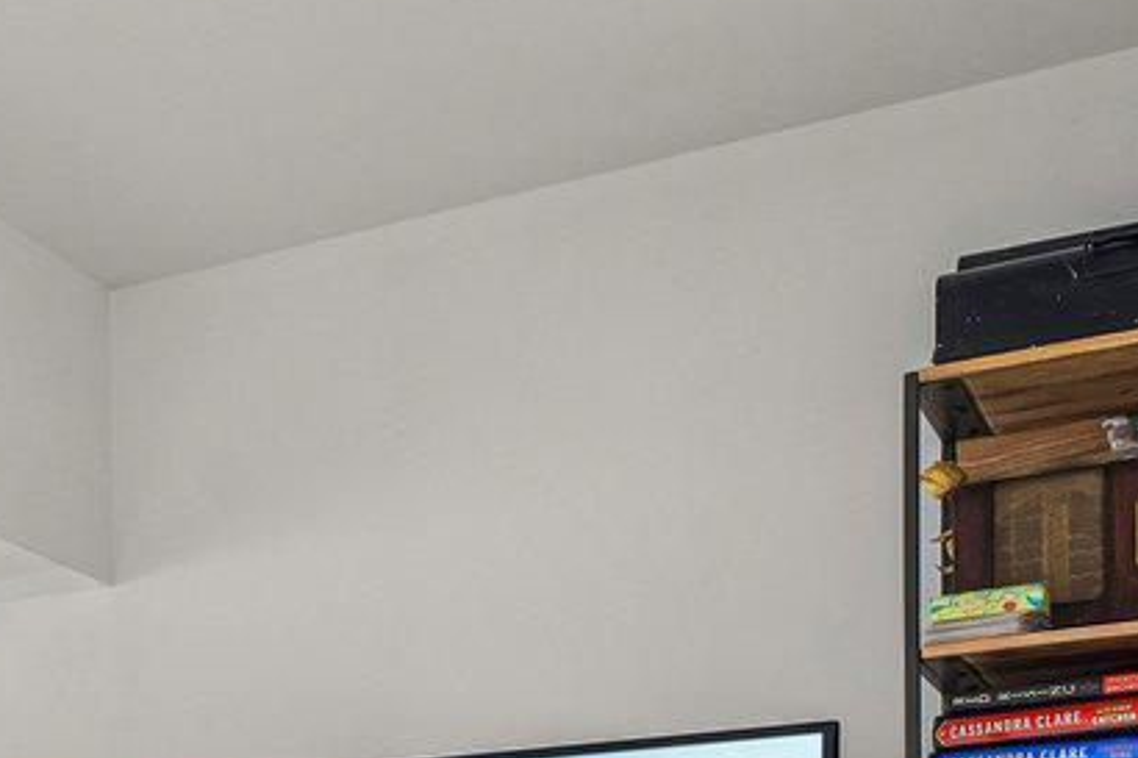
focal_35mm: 70
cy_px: 1143
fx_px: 2212
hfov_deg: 18.9
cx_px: -1105
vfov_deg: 17.5
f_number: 8
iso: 100
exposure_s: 1/2.5
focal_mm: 14
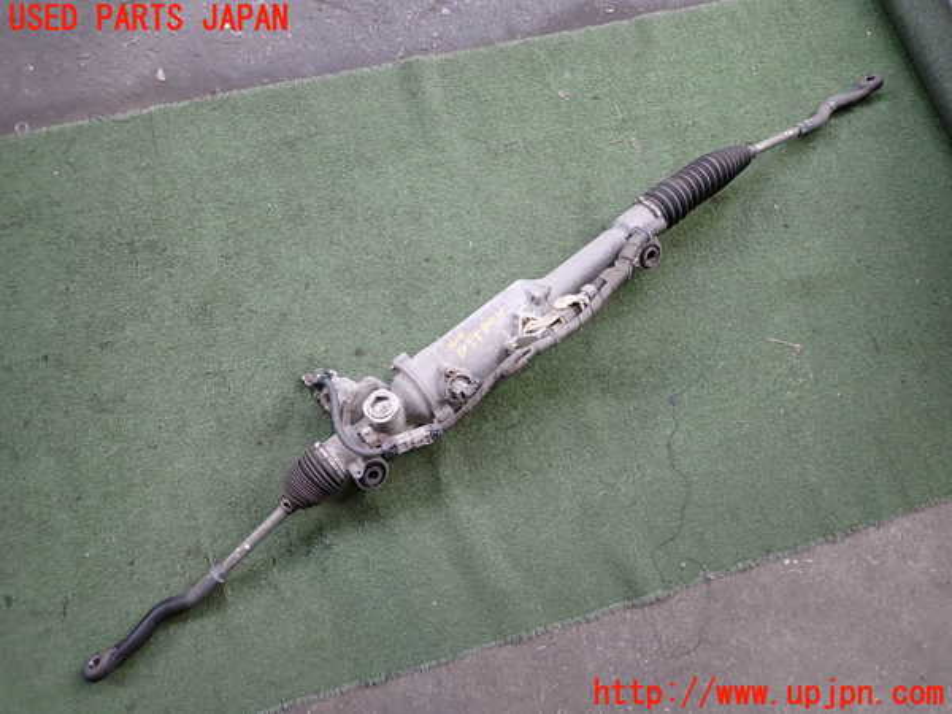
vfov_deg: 54.9
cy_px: 357
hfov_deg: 69.4
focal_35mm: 25
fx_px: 688
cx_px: 476
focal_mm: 4.5
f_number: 2
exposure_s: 1/125
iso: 160
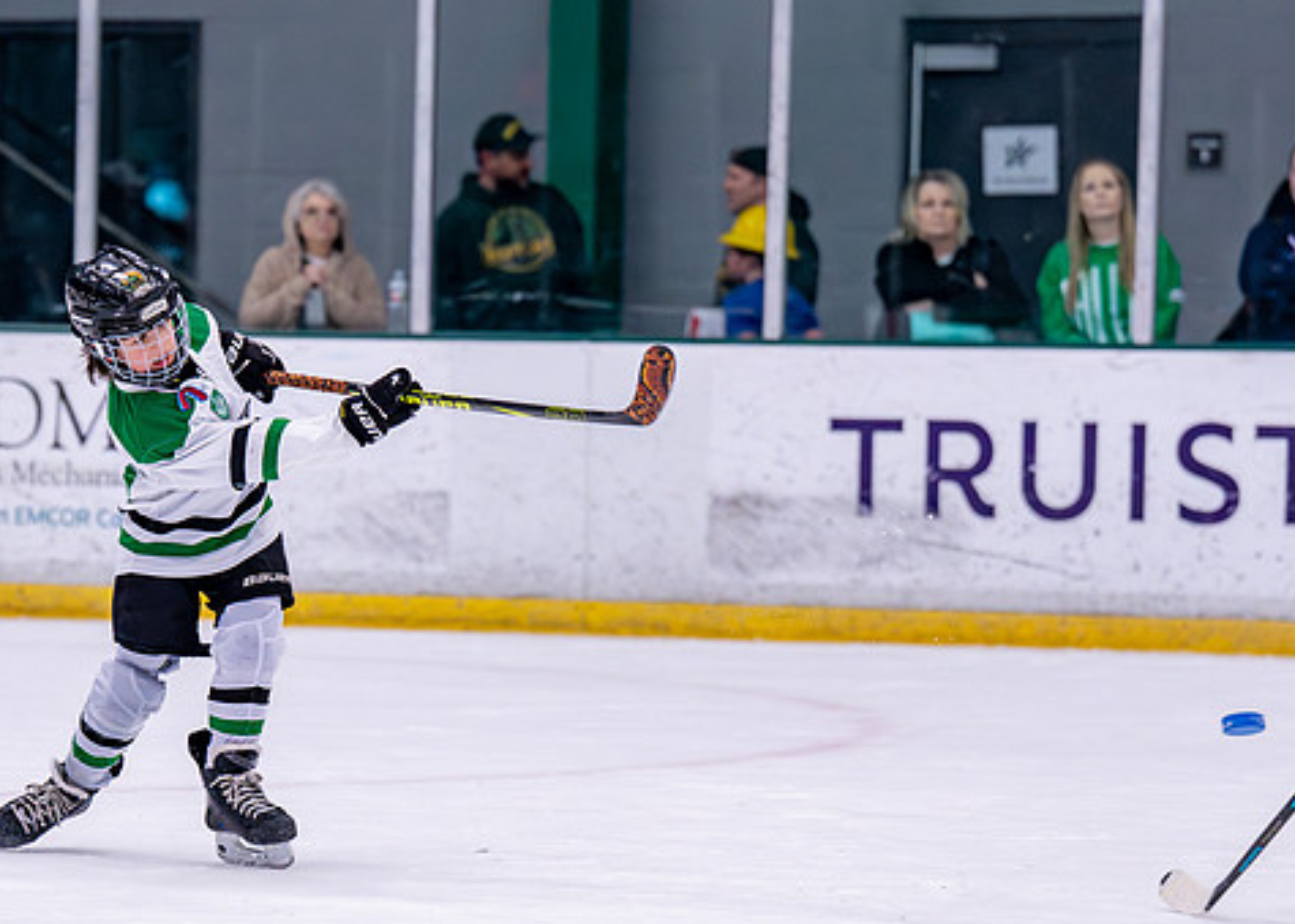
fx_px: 8530
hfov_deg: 8.7
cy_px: 535
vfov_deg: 6.2
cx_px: 232
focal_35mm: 232
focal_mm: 126
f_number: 2.8
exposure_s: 1/1250
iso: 2500
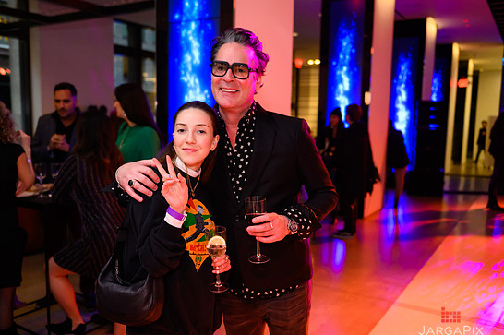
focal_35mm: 34
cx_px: 239
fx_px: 476
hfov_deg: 55.8
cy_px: 177
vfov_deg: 38.8
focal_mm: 32
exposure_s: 1/160
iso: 1600
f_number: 3.2
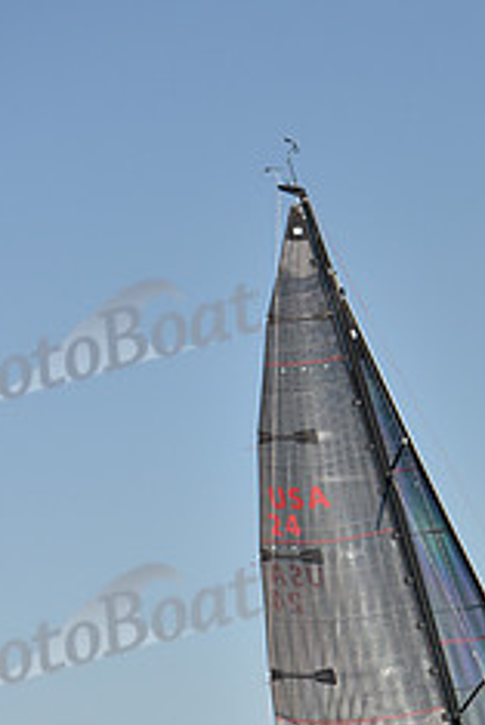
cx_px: 502
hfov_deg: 6.2
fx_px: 4479
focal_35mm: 222
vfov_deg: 9.2
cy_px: 747
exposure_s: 1/1250
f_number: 4
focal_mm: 90
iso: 250
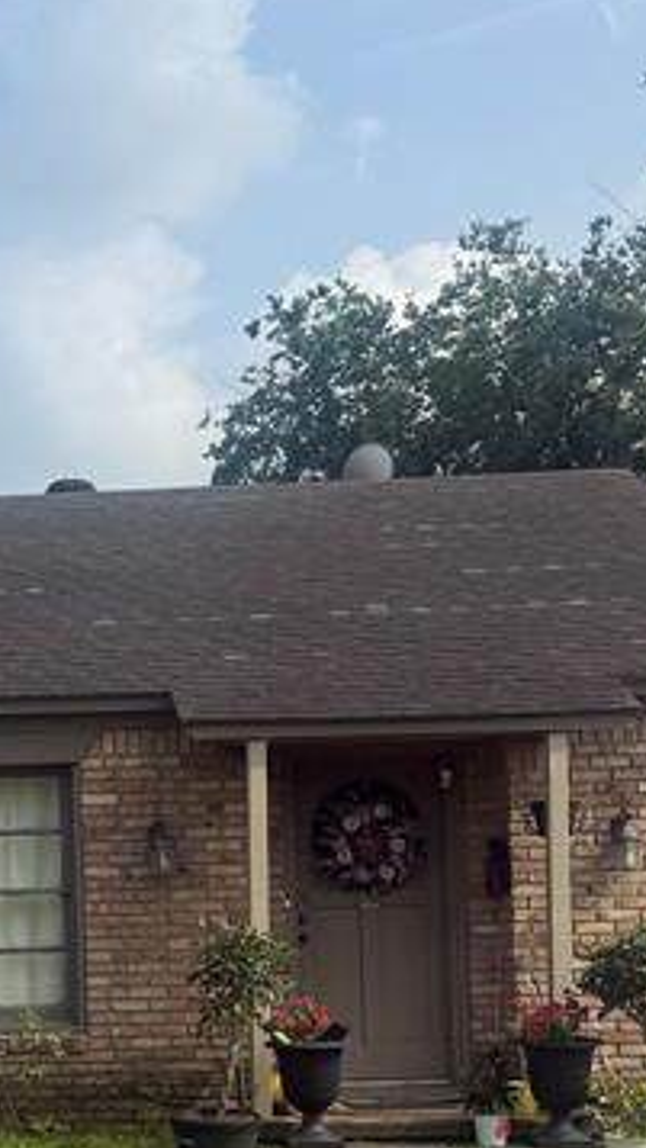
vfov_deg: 27.8
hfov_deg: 15.2
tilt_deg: +0.9
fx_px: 2282
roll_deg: +0.1
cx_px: -238
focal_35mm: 75
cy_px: 852
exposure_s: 1/3759
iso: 80
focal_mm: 6.76
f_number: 1.78
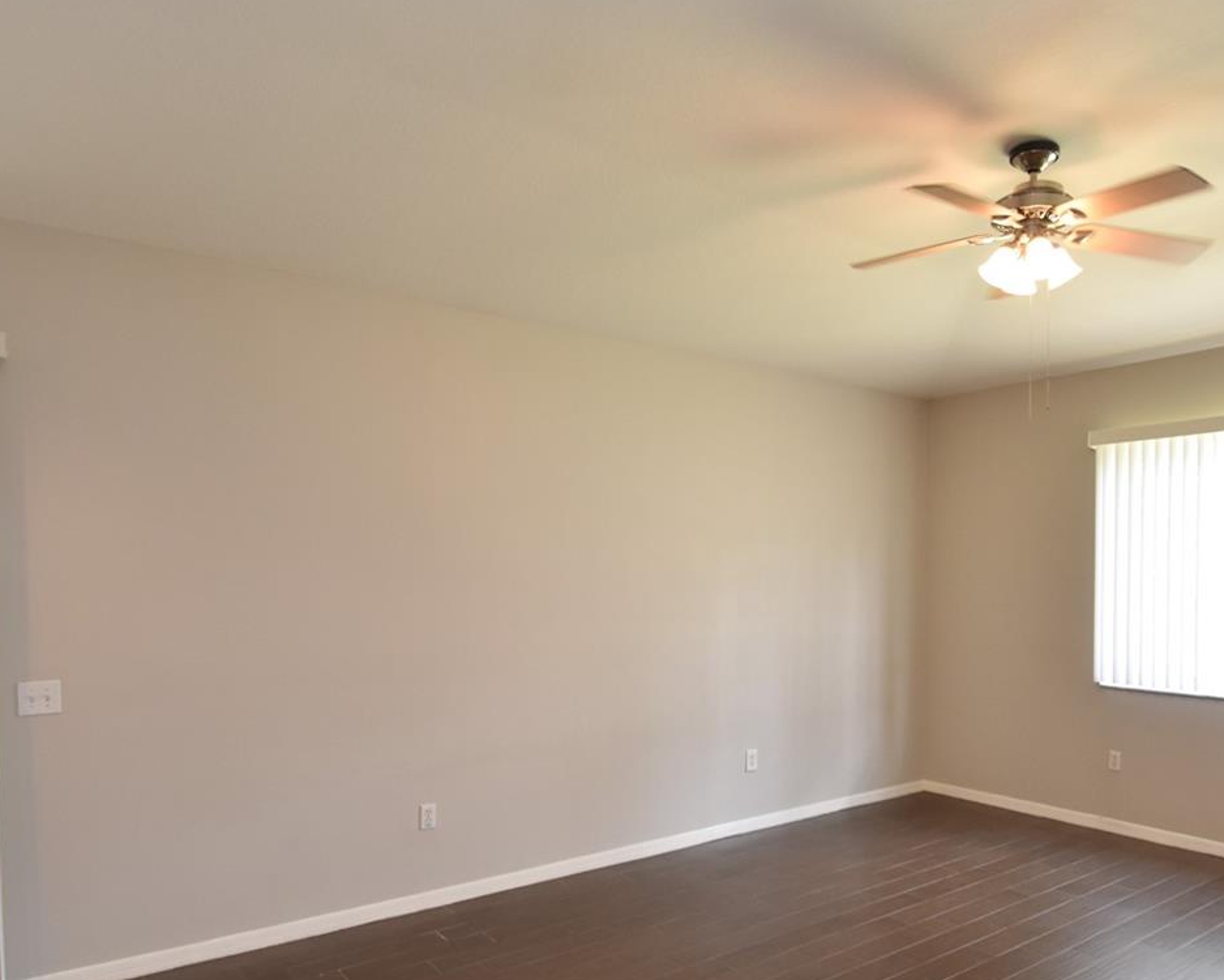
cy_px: 598
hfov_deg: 69.3
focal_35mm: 24
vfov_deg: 58.2
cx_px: 758
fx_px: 870
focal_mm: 10
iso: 800
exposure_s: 1/60
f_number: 4
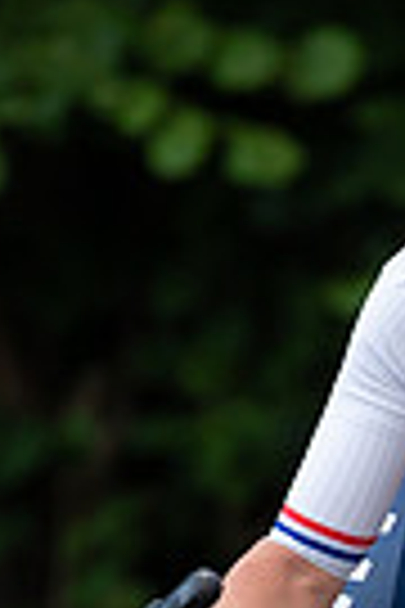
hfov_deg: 1.1
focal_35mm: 1305
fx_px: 22020
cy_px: 788
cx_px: 588
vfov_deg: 1.6
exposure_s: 1/800
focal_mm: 200
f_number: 3.2
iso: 1000
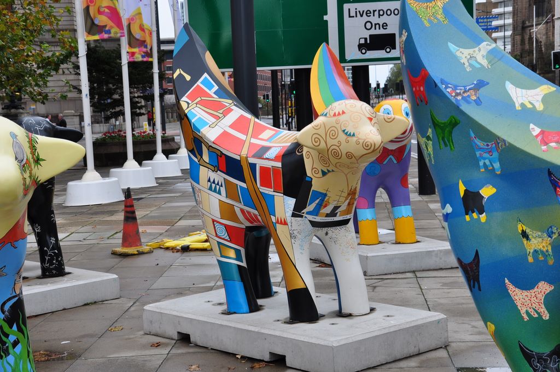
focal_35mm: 63
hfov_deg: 31.9
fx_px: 979
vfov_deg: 21.5
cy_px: 186
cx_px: 280
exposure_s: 1/60
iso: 220
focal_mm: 42
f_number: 8
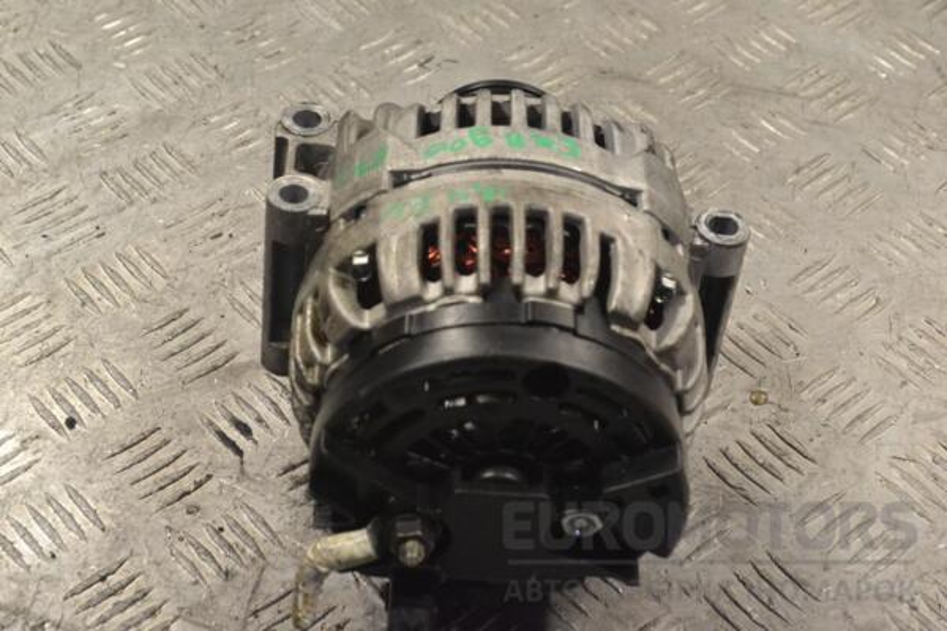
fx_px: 1973
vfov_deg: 18.2
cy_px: 316
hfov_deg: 27.0
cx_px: 474
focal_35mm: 75
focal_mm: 50
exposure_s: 1/320
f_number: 9
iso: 3200
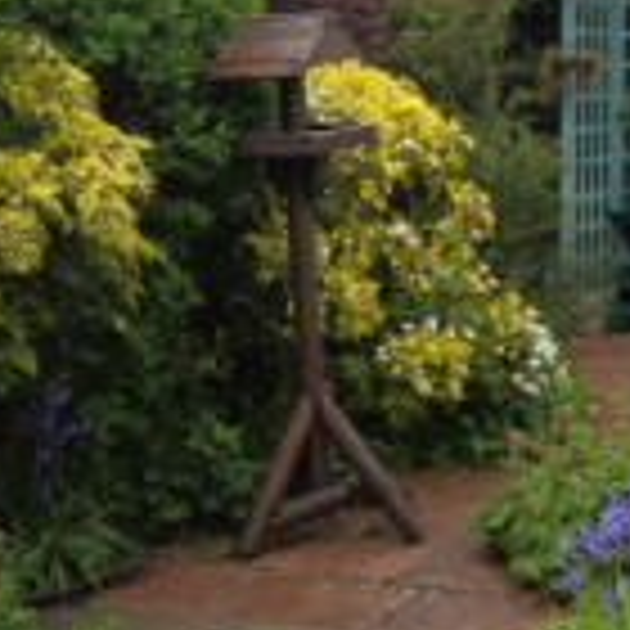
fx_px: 1668
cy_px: 349
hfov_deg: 21.3
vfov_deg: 21.4
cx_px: 232
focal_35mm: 81
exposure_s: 1/160
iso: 80
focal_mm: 4
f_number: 4.5
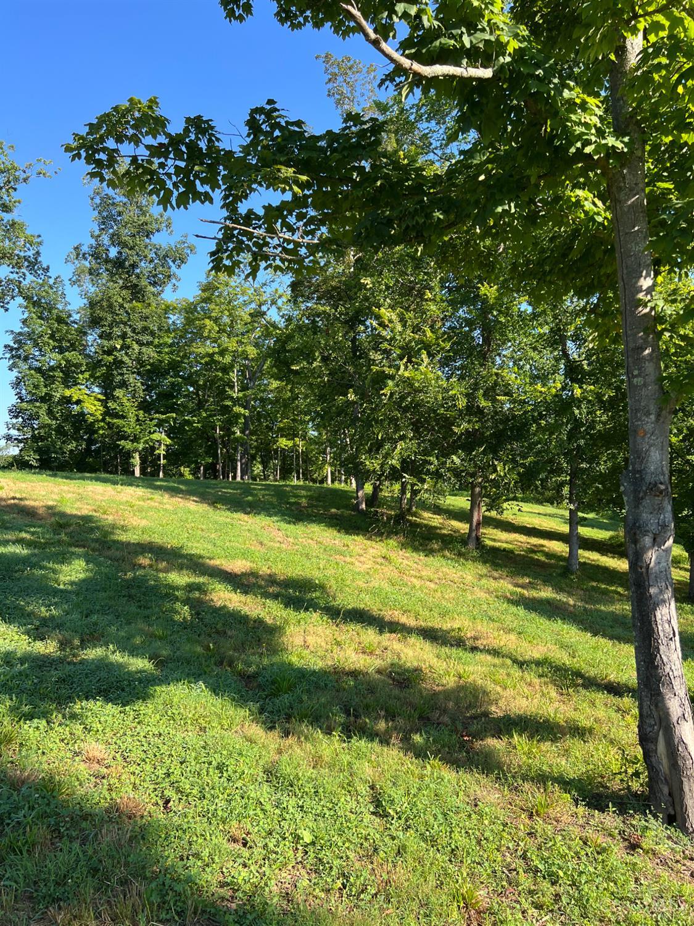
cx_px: 347
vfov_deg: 67.3
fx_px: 695
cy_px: 463
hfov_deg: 53.1
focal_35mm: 26
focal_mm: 5.7
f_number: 1.5
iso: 50
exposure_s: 1/1159
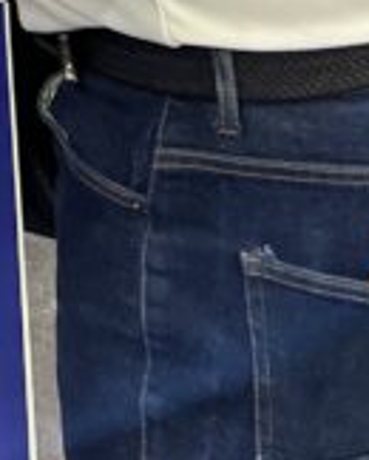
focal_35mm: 160
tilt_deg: -3.3
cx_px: -375
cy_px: -920
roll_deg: +0.7
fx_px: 2180
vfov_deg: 9.5
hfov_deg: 9.1
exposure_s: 1/100
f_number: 1.5
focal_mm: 5.7
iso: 64
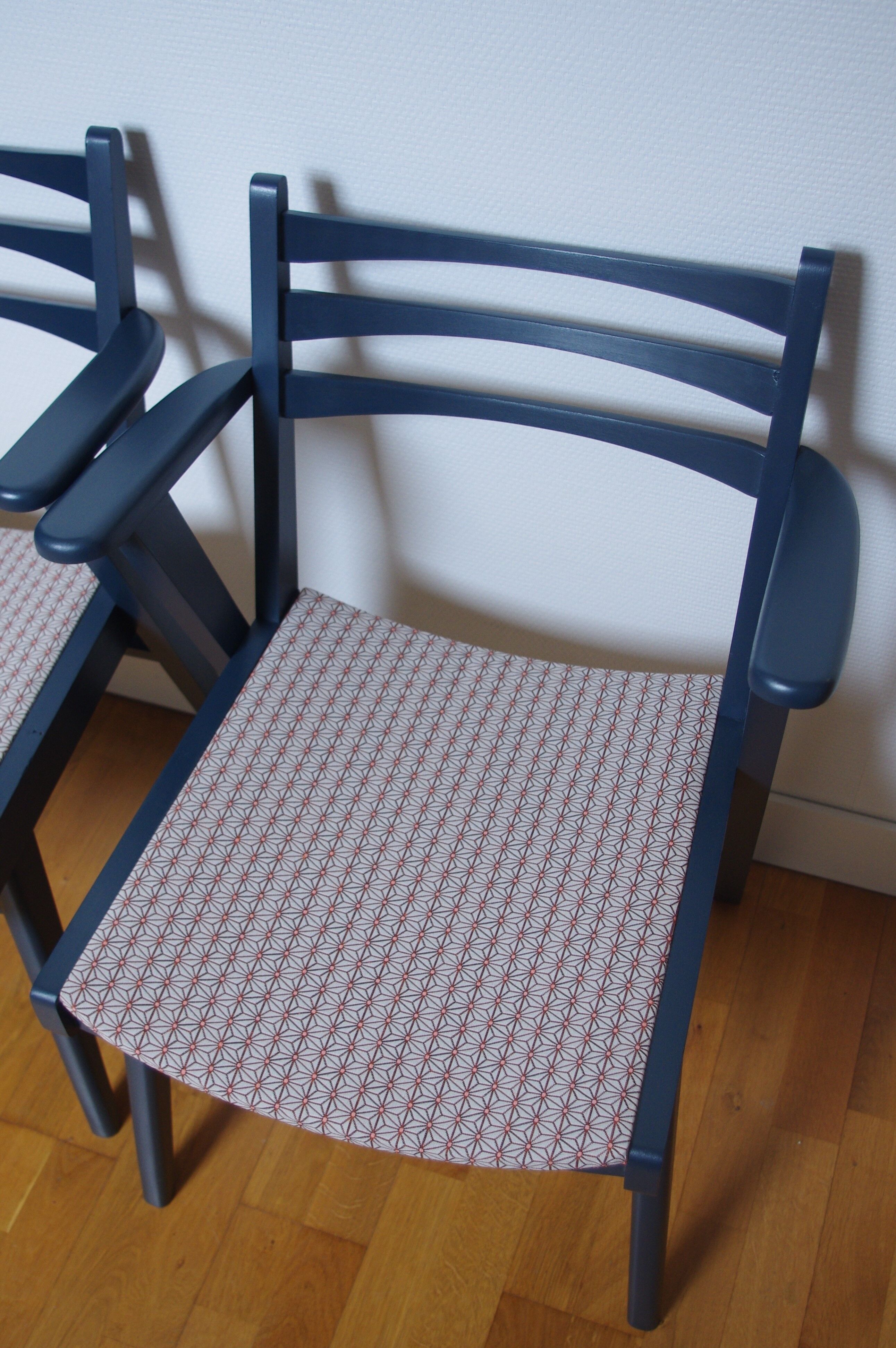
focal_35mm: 36
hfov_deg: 36.8
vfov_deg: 53.2
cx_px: 448
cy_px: 674
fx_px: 1347
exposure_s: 1/50
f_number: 4
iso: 400
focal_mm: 24.38
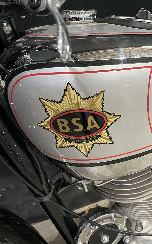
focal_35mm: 37
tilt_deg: -26.0
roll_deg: -0.3
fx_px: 245
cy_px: 122
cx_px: 142
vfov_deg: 52.8
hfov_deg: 32.4
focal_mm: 4.2
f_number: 1.6
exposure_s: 1/33
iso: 500
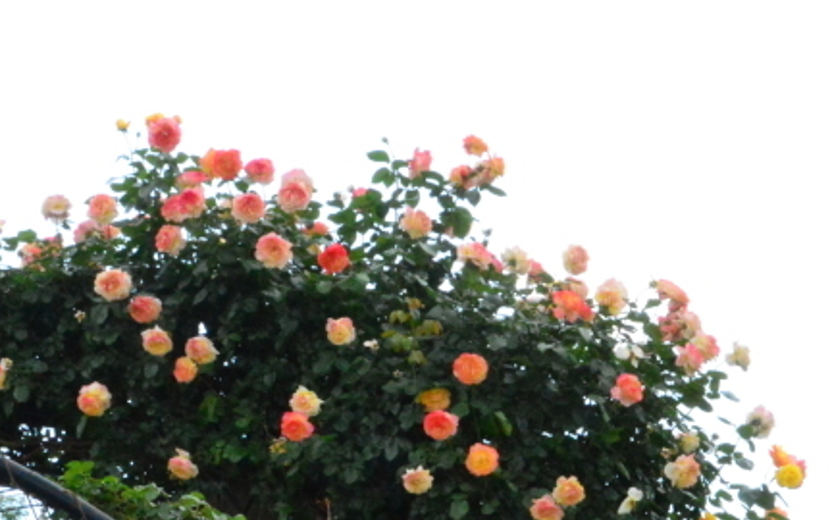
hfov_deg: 10.0
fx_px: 4762
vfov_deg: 6.2
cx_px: 403
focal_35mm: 210
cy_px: 611
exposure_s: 1/250
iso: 5000
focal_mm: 58
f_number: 32
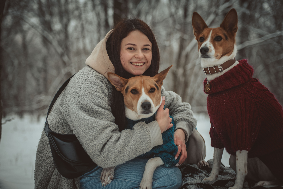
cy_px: 94
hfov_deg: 39.6
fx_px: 393
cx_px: 142
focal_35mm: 50
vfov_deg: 27.0
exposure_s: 1/1000
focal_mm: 50
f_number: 2.5
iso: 400
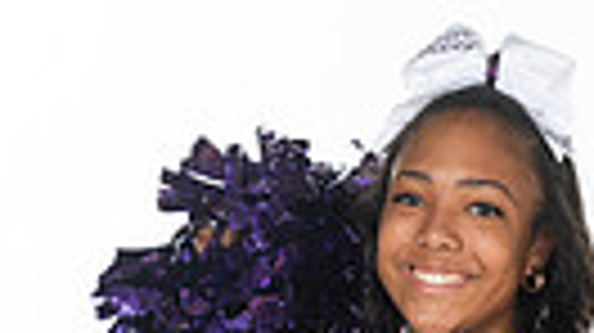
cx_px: 423
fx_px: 3100
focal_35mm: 197
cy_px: 900
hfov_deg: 10.9
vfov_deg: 5.8
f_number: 7.1
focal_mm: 55
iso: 800
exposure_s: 1/320
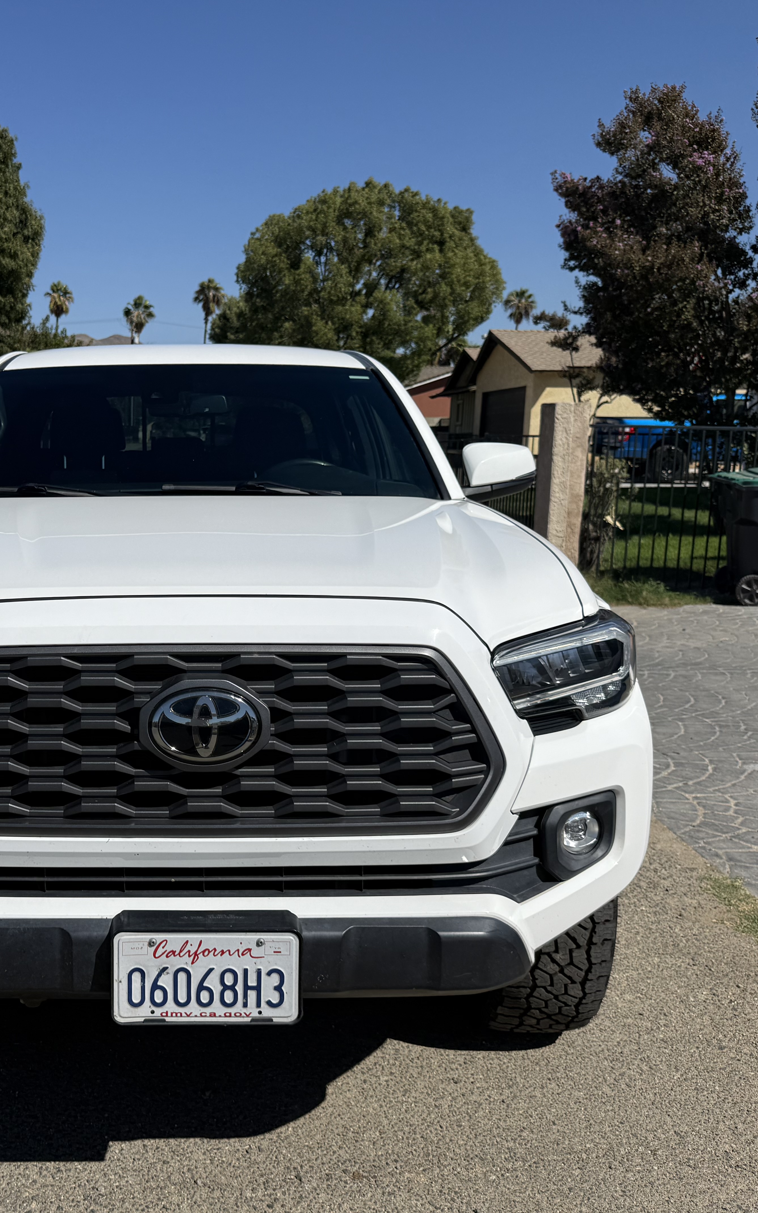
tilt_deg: -8.3
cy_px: 606
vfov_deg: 56.7
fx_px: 1124
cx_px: 175
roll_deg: -0.9
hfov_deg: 36.3
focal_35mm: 34
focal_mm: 6.76
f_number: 1.78
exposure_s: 1/10309
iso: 80
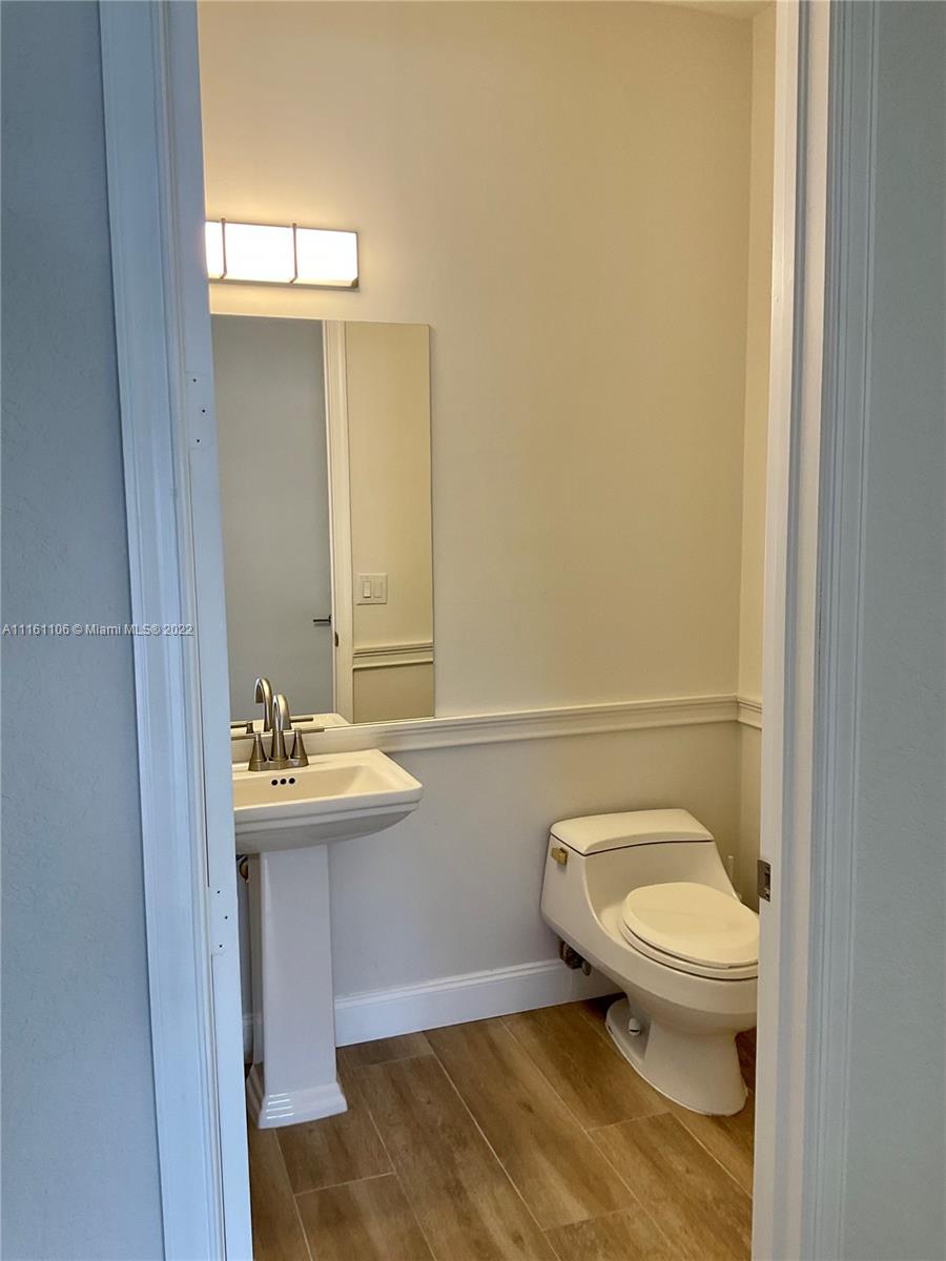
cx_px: 473
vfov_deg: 61.7
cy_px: 630
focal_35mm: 29
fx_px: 1057
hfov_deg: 48.2
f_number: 1.8
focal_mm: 3
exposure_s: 1/60
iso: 40
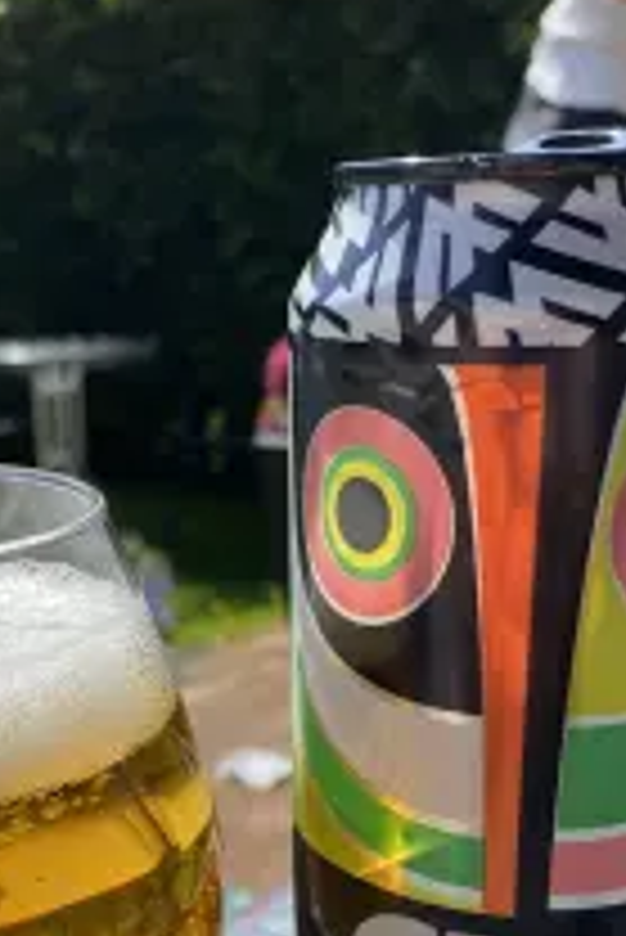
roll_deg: +0.7
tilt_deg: -20.9
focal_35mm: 52
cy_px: 760
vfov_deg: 36.7
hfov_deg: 25.8
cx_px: 189
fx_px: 1354
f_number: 1.8
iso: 32
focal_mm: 4.25
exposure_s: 1/2890
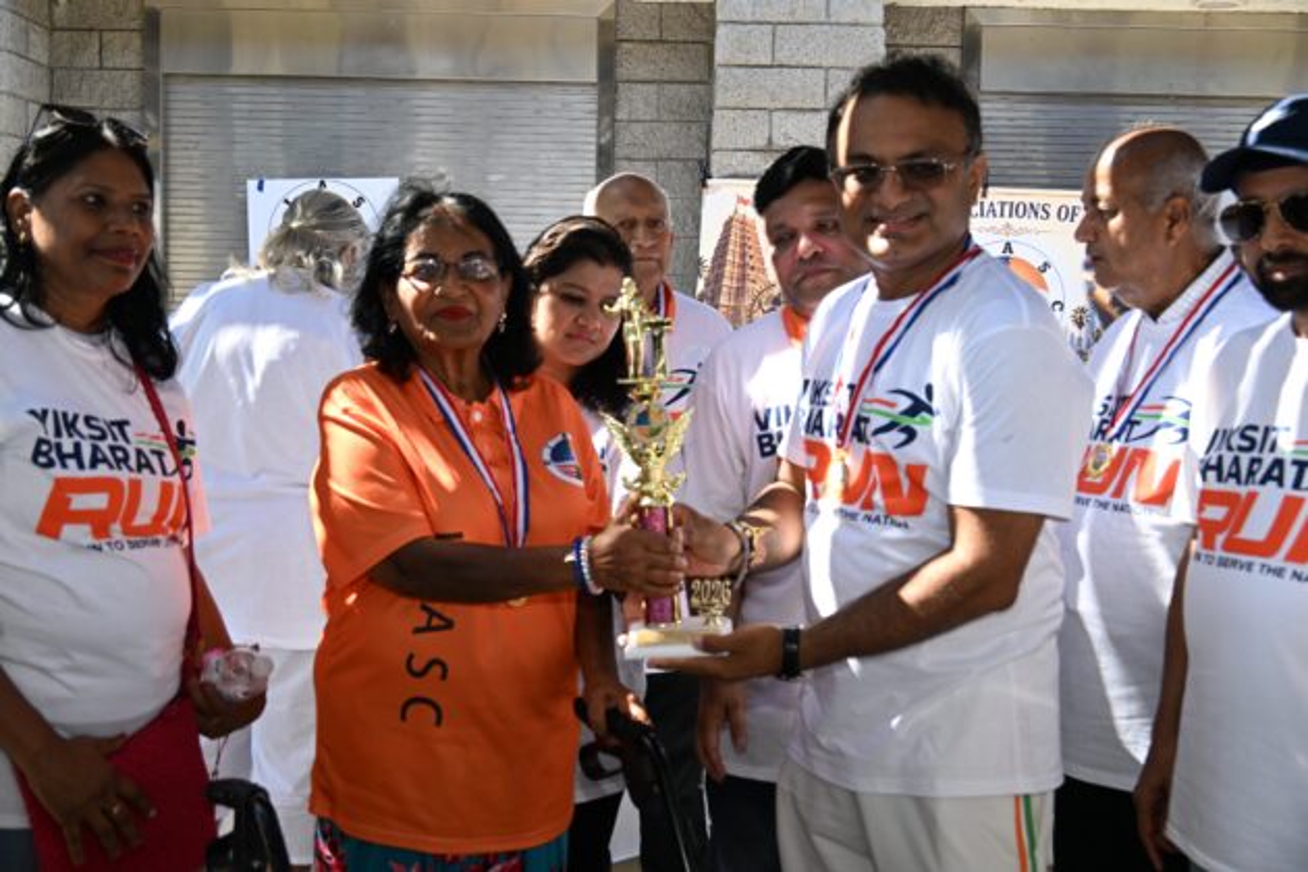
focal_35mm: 41
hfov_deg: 47.4
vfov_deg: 32.6
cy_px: 436
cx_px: 654
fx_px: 1490
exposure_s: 1/80
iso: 200
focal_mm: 41
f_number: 7.1
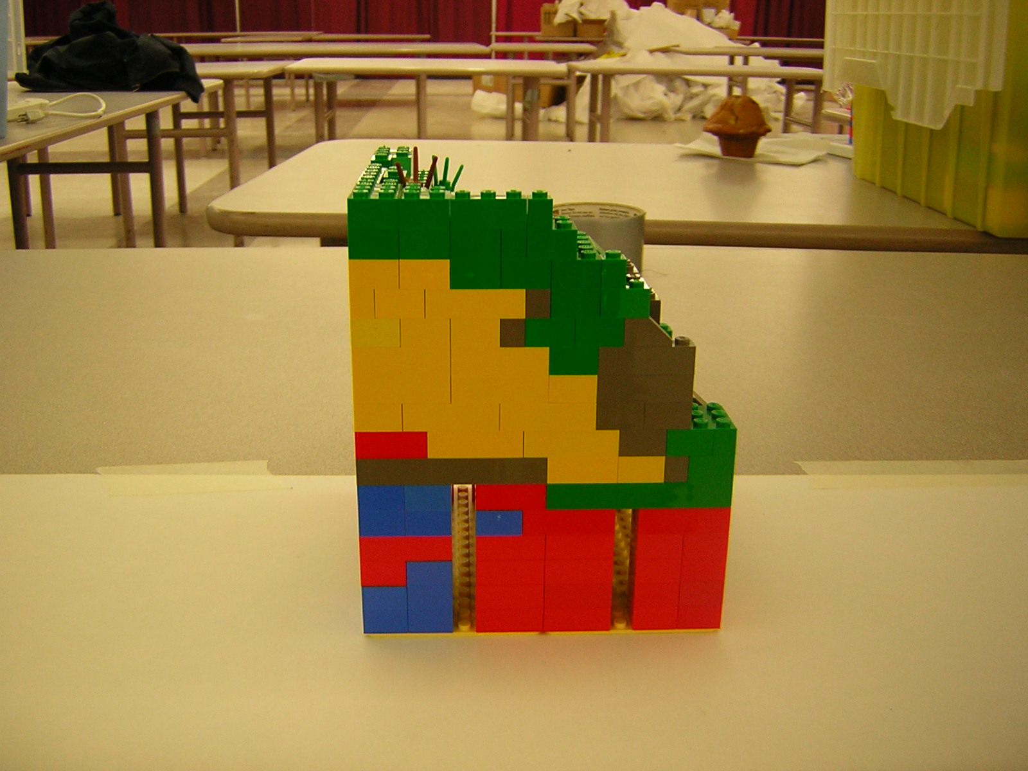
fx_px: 1069
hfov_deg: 51.4
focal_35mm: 36
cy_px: 386
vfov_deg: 39.7
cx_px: 514
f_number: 2.6
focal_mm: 4.7
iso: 50
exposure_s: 1/7.4
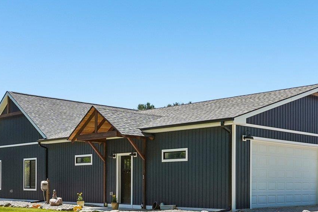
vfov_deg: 24.0
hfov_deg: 36.0
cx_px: 204
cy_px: 187
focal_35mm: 55
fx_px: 486
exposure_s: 1/800
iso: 400
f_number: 8
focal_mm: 23
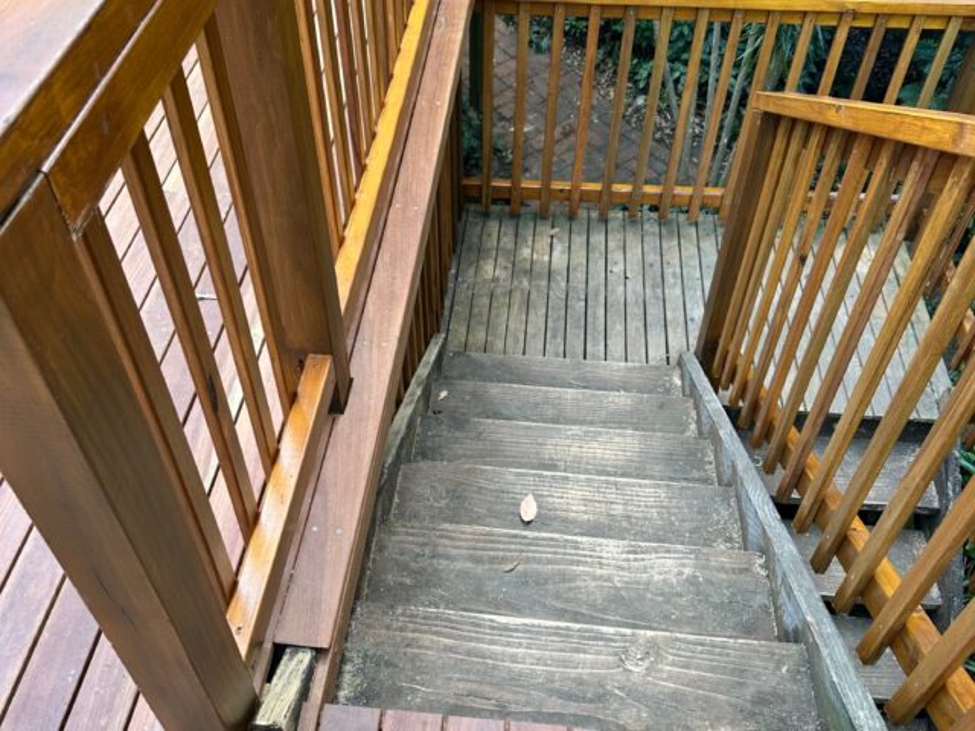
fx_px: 676
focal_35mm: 24
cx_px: 488
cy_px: 366
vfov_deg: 56.8
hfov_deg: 71.6
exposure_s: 1/121
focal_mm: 6.86
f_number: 1.78
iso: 64
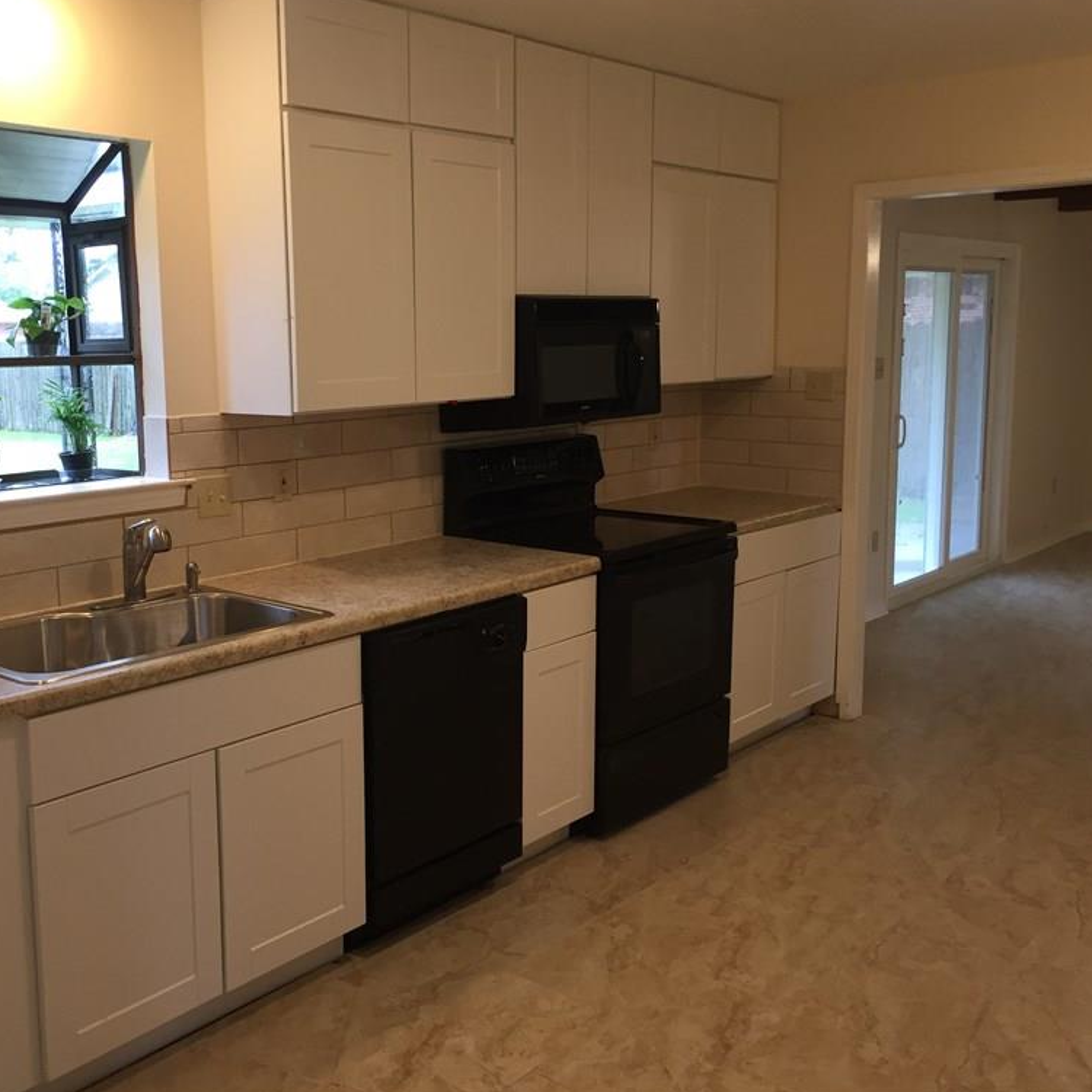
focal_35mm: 35
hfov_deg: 46.8
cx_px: 411
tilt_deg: -9.1
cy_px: 540
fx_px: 1249
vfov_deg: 47.2
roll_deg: +0.6
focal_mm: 4.15
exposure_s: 1/30
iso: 32
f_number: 2.2
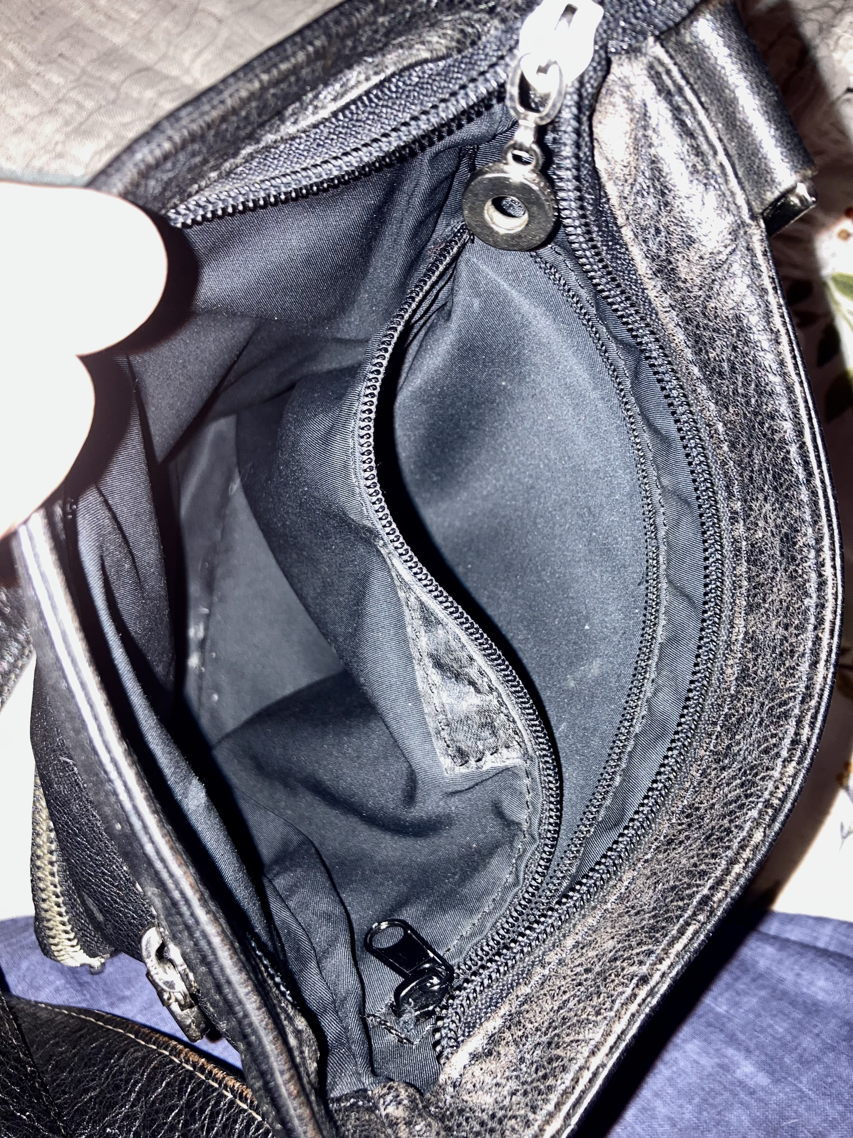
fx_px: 920
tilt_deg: -63.6
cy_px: 569
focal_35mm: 28
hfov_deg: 49.7
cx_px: 426
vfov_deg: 63.4
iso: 40
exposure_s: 1/15
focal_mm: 3.99
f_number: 1.8
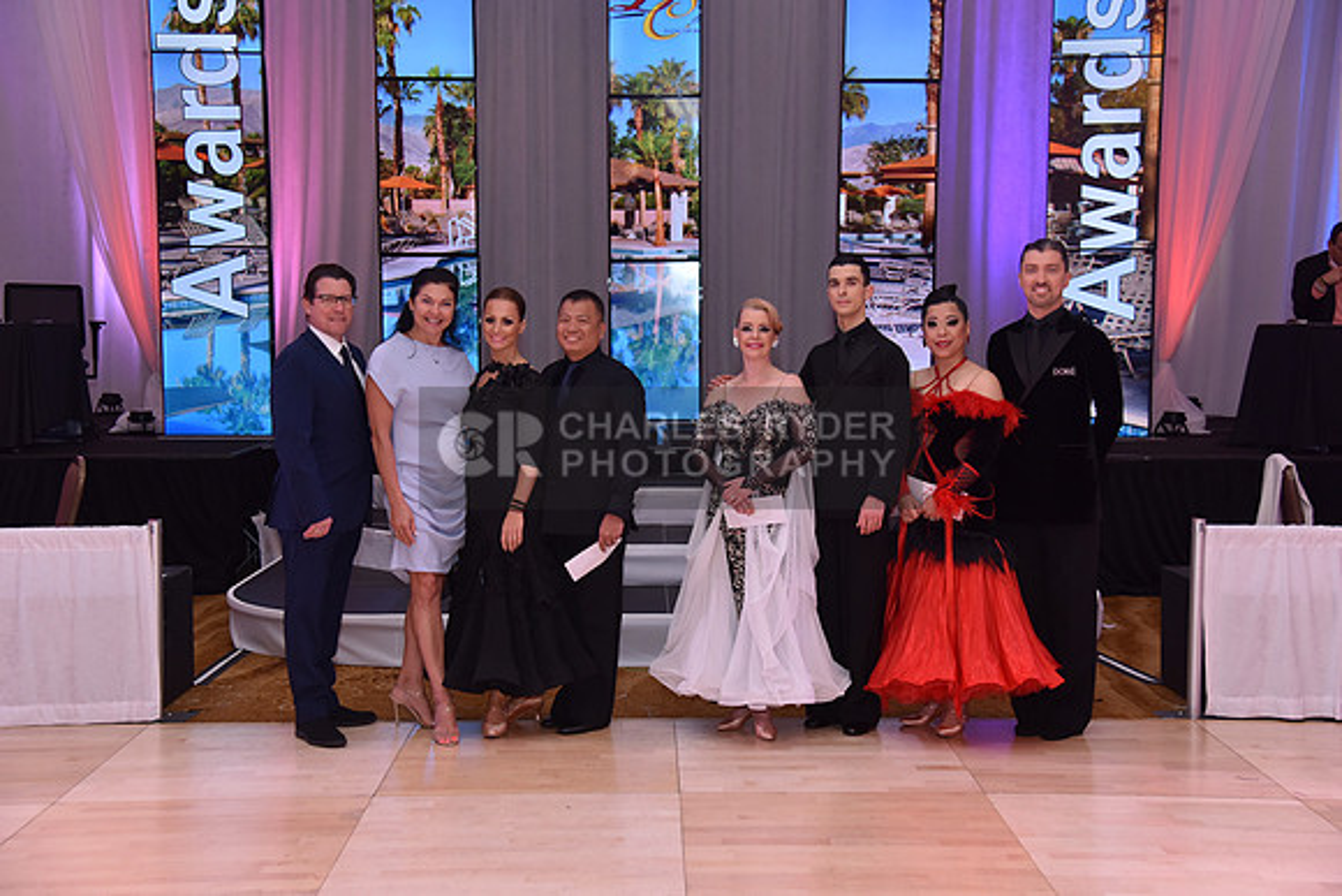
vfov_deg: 29.3
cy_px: 448
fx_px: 1715
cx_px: 671
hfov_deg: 42.7
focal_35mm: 46
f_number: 4.5
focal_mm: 46
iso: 1000
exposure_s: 1/250
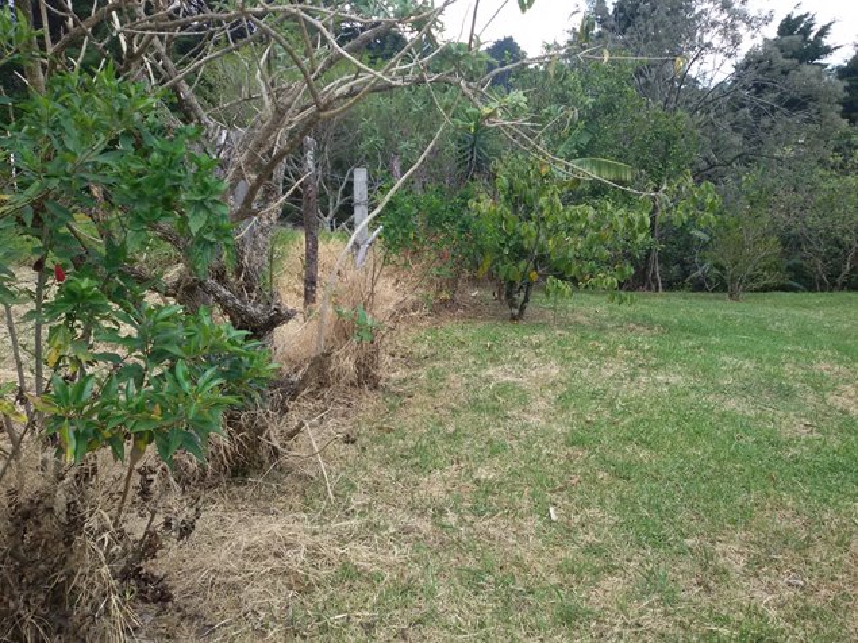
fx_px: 768
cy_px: 322
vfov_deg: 45.4
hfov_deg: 58.4
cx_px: 429
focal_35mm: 31
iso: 40
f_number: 2.4
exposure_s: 1/253
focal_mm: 2.93
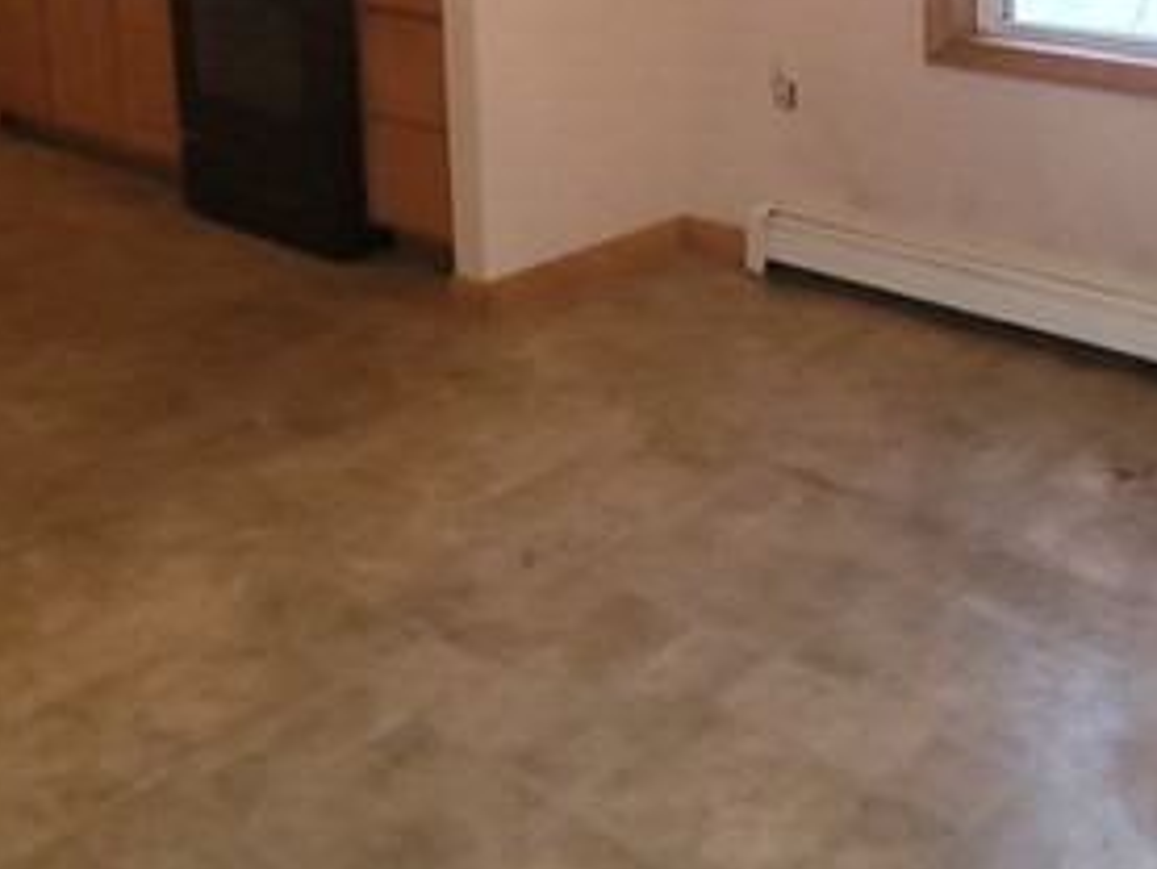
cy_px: -33
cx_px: 769
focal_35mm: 48
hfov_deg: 39.2
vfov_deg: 28.1
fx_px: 1605
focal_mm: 2.2
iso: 250
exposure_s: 1/60
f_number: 2.2
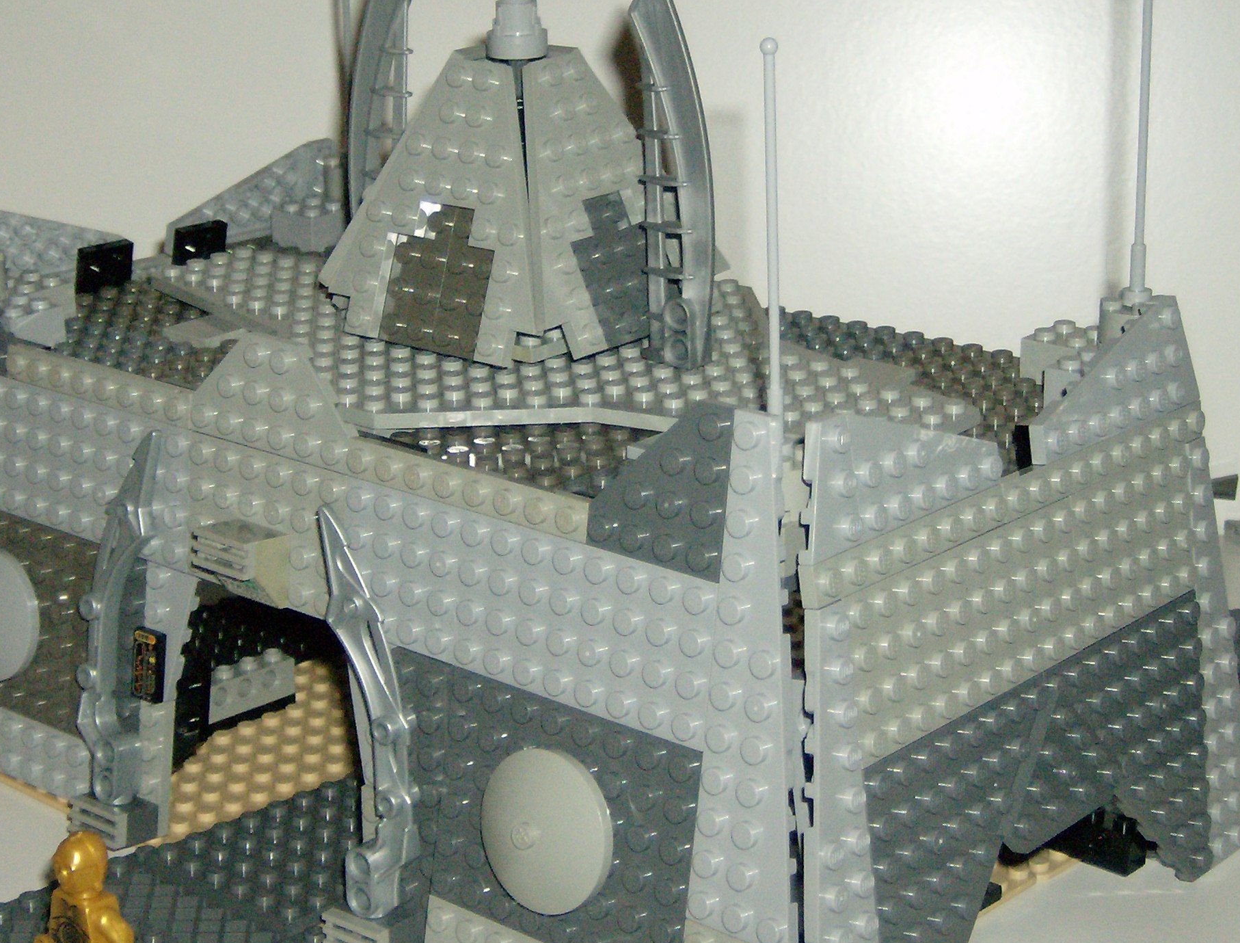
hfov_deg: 27.2
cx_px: 493
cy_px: 410
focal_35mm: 71
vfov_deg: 20.9
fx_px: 2556
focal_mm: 7.7
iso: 200
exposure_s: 1/74
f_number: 3.1
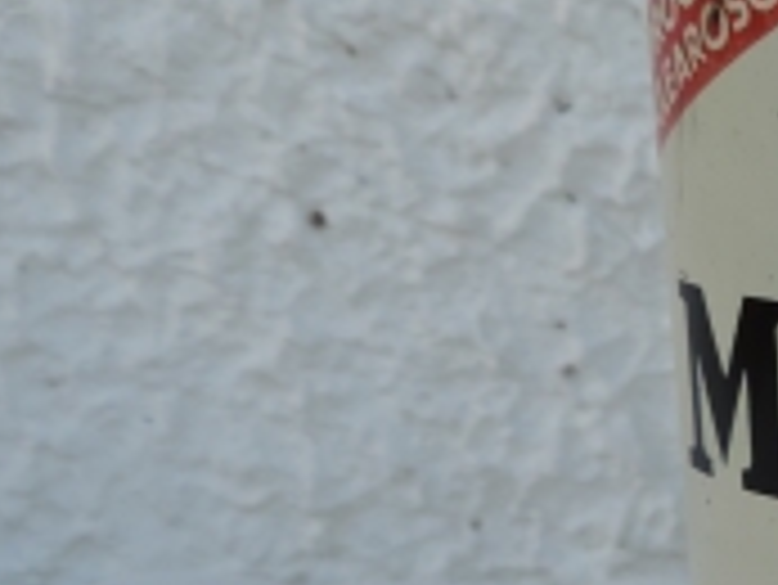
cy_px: 612
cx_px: 1304
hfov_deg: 17.3
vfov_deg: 15.0
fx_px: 2182
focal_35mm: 97
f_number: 3.1
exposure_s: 1/500
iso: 80
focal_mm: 4.9
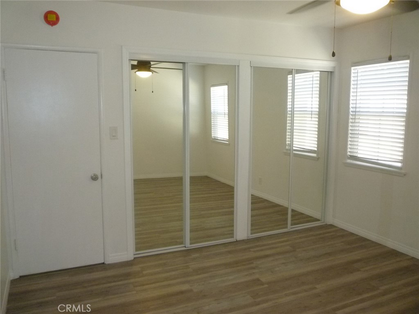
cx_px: 210
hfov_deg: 61.7
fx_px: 351
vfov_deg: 48.2
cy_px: 157
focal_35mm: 29
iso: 400
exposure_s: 1/125
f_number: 3.3
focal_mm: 5.2
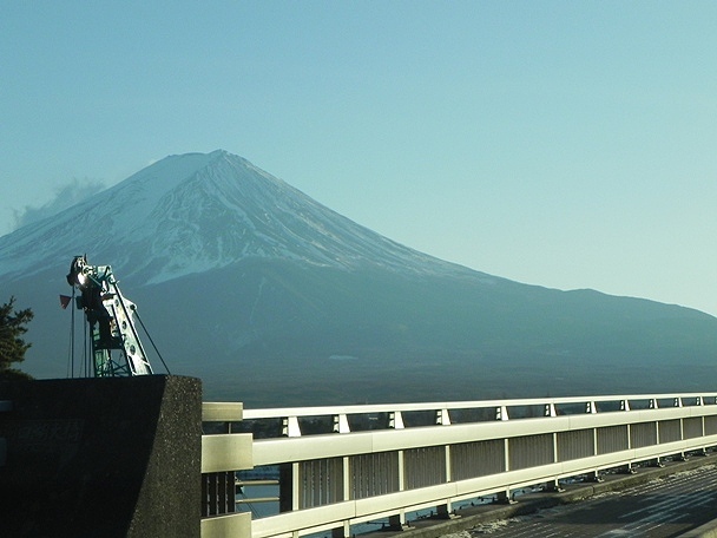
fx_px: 1761
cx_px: 358
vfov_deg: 17.4
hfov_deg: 23.0
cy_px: 269
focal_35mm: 85
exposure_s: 1/2000
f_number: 4
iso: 200
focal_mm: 15.1
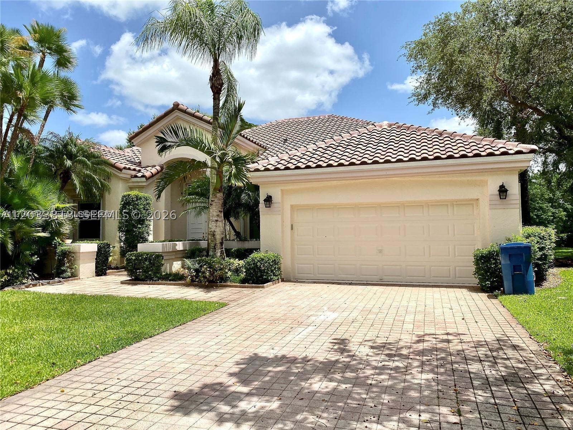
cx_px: 286
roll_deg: +0.4
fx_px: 430
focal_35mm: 26
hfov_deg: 67.3
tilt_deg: +1.6
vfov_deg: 53.1
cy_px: 215
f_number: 1.8
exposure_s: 1/4115
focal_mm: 4.25
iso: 32
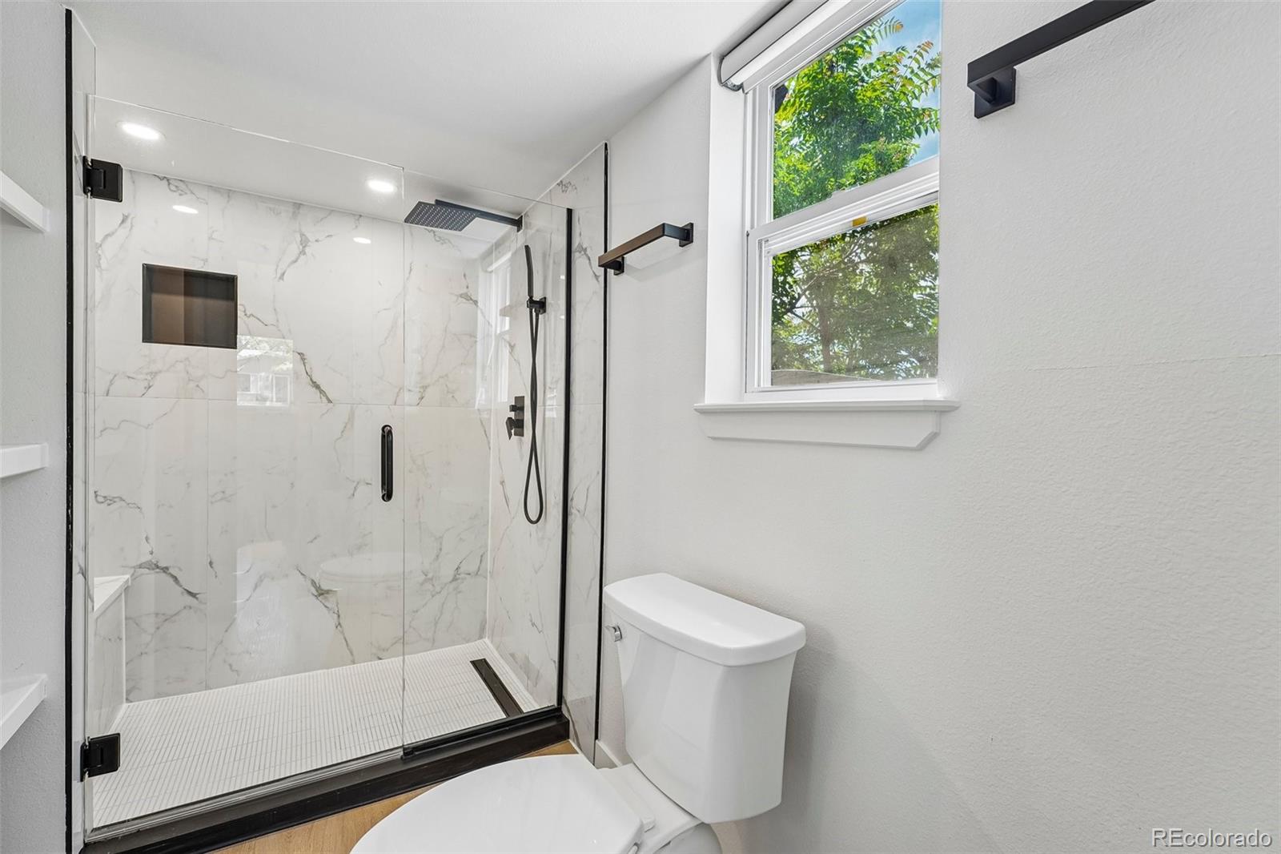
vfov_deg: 78.8
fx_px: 519
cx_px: 640
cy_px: 427
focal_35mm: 15
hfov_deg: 101.9
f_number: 9
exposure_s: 1/25
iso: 400
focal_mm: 14.6
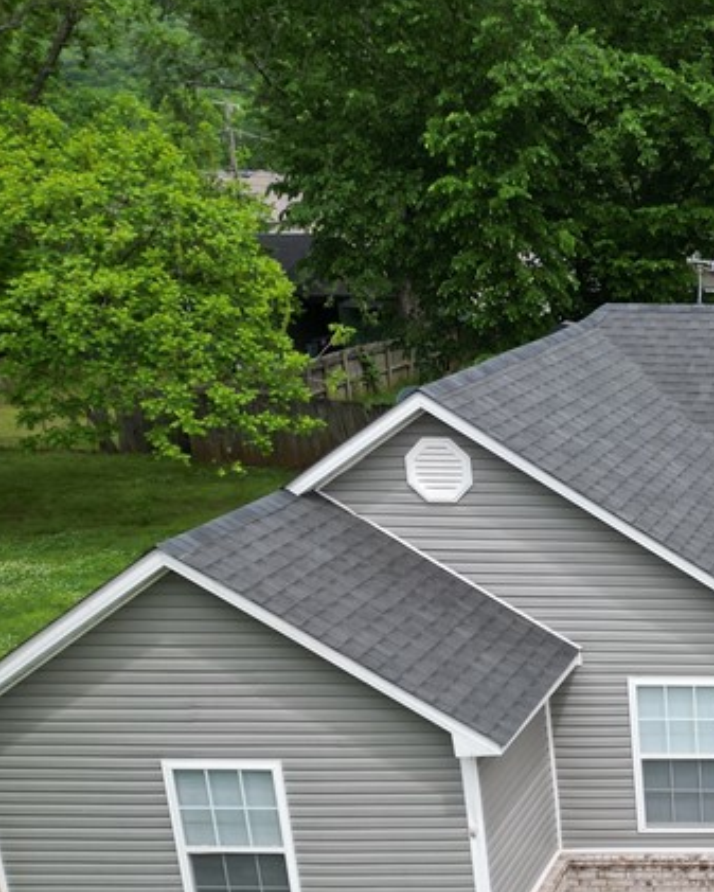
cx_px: 947
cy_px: 665
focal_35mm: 57
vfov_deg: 32.4
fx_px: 1505
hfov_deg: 23.4
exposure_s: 1/2000
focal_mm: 6.72
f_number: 1.7
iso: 140
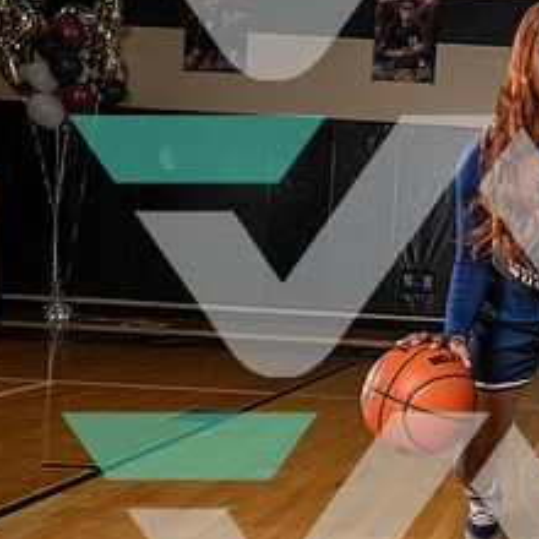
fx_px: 987
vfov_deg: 30.5
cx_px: 693
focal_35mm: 56
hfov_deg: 26.2
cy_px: 246
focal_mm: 25
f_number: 7.1
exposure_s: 1/250
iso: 320
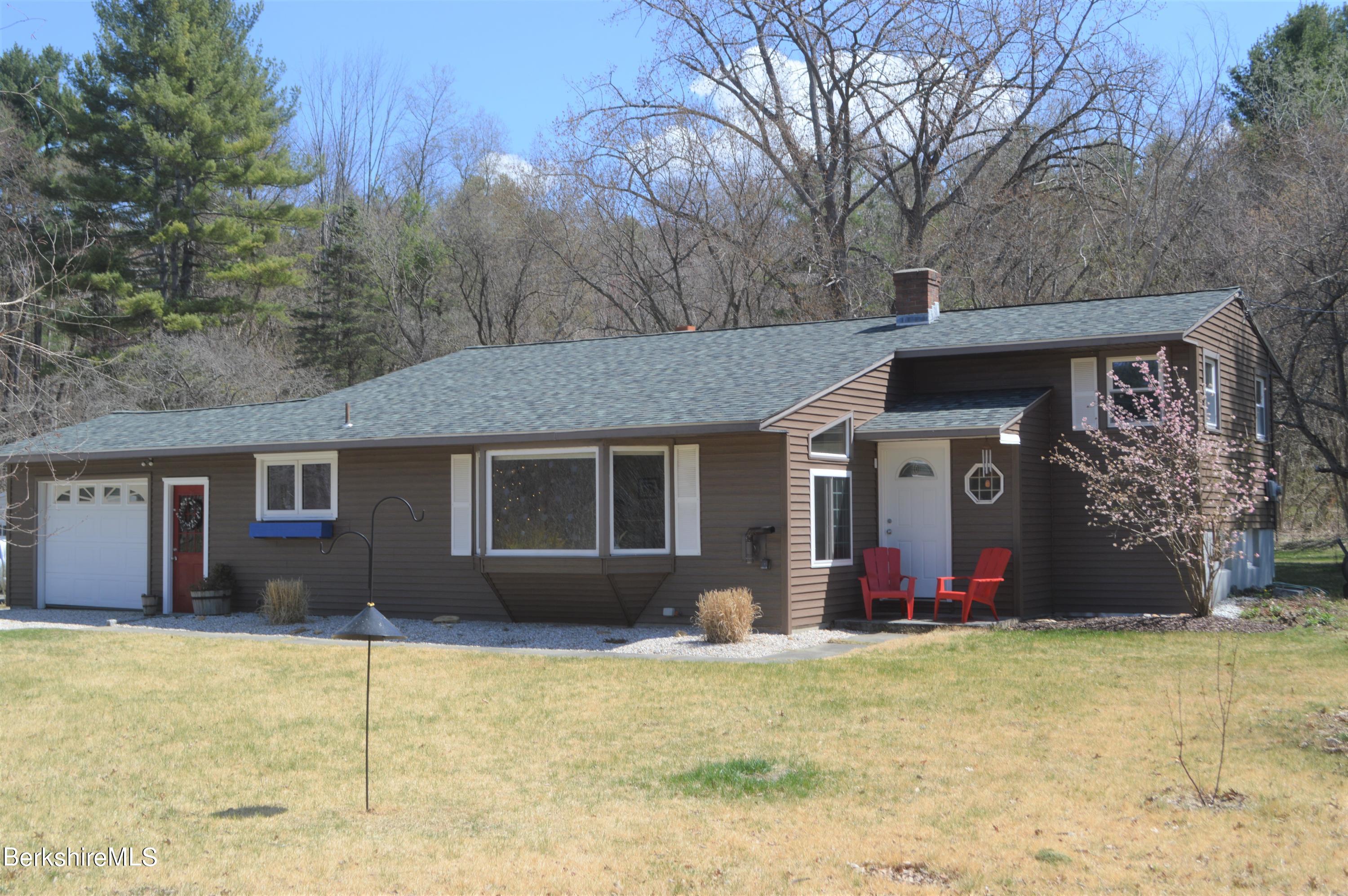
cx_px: 674
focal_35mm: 42
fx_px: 1571
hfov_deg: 46.4
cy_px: 448
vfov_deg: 31.8
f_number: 7.1
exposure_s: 1/200
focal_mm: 28
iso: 100
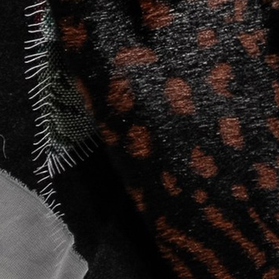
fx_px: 17672
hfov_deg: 0.9
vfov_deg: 0.9
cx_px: 472
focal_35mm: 1938
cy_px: -335
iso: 200
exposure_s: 1/400
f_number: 2.8
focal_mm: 200
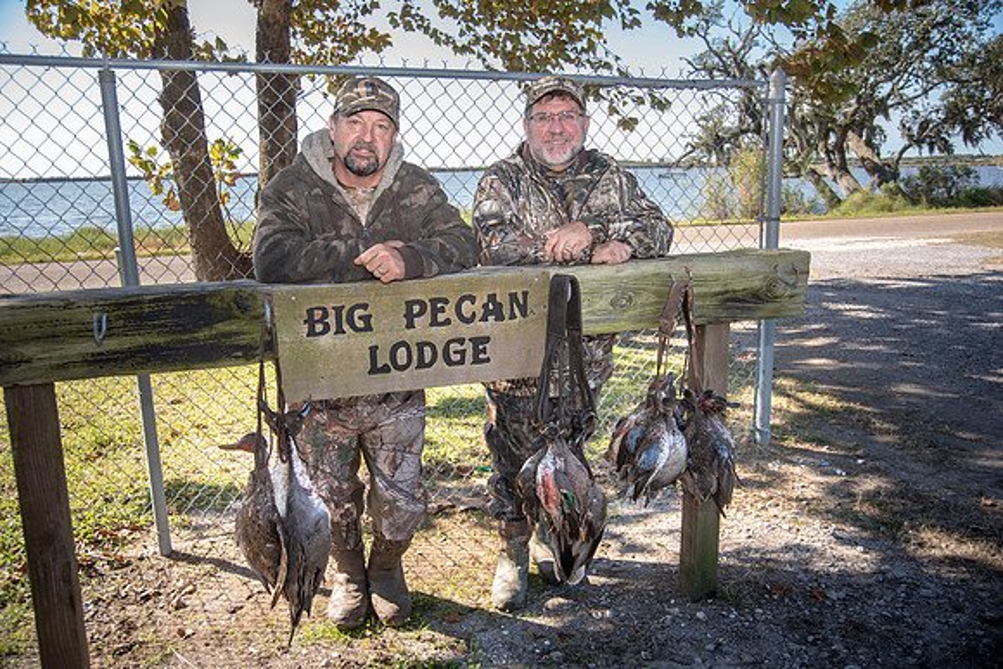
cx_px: 502
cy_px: 334
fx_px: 836
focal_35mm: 30
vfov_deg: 43.6
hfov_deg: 61.9
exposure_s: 1/125
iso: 100
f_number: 5.6
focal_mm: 30
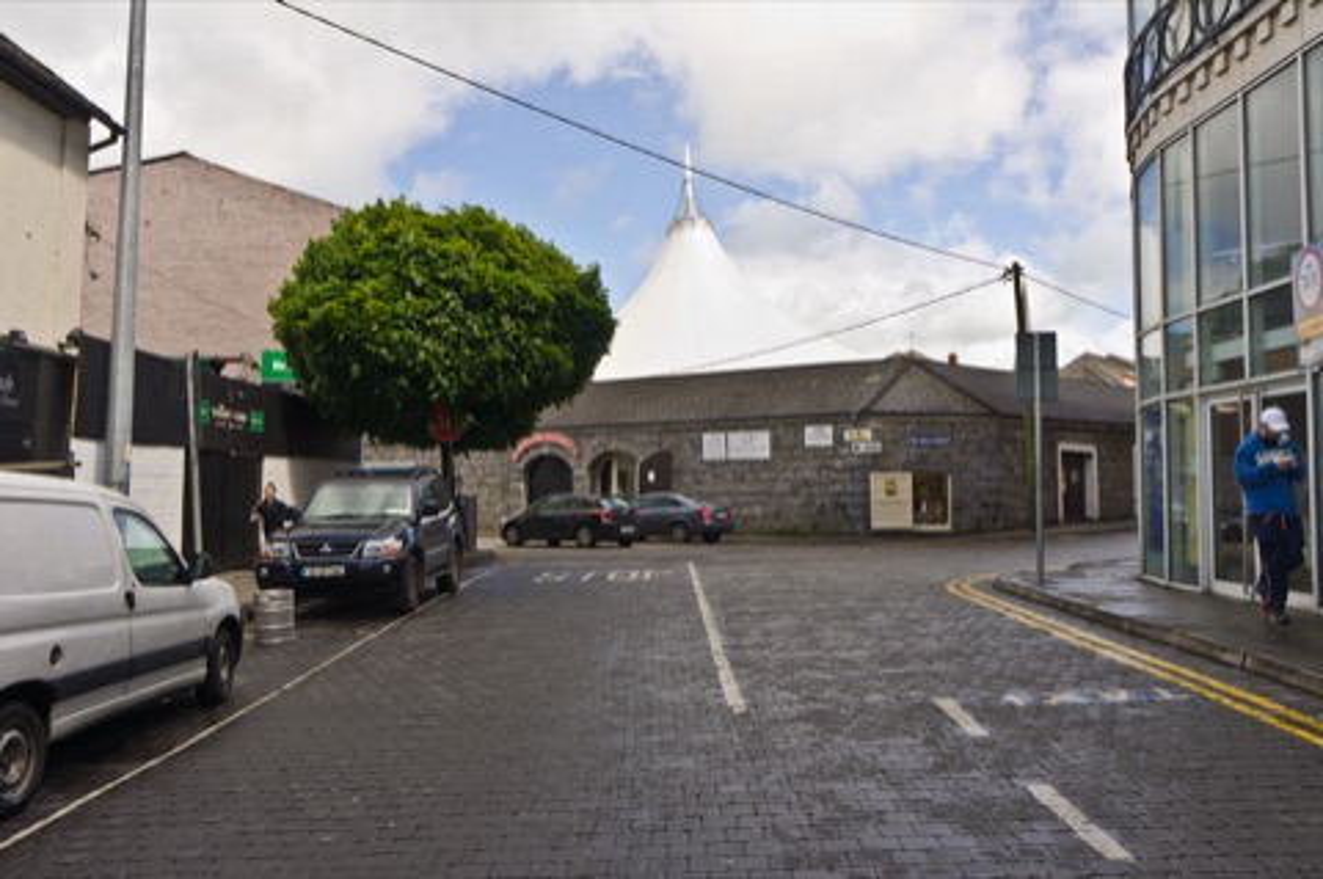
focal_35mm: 27
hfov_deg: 67.4
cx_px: 662
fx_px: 991
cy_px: 440
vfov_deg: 47.8
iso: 200
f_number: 7.1
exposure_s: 1/250
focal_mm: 18
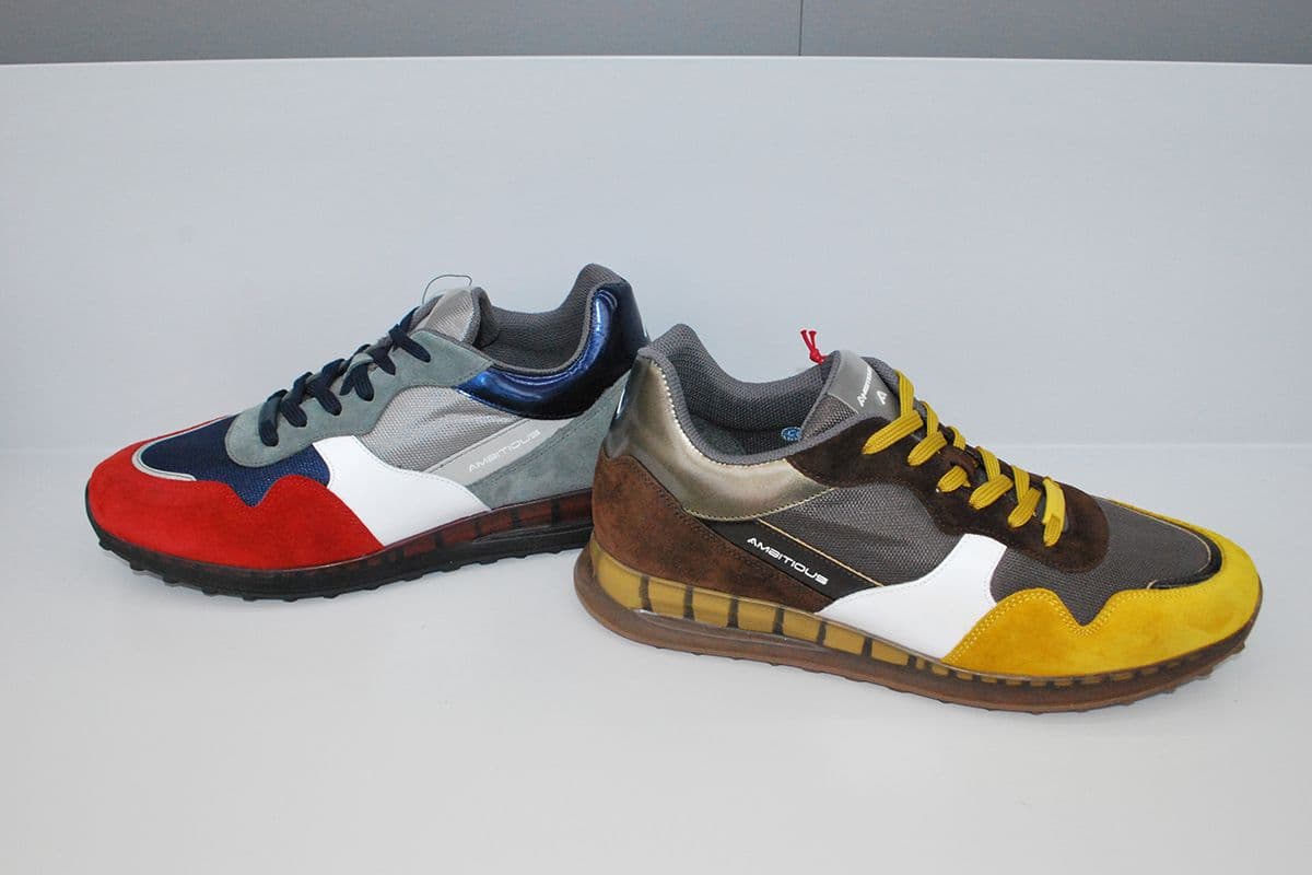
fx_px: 1203
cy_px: 438
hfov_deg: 57.2
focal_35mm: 33
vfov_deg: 40.0
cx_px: 656
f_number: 9
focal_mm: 22
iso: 1600
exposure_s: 1/200
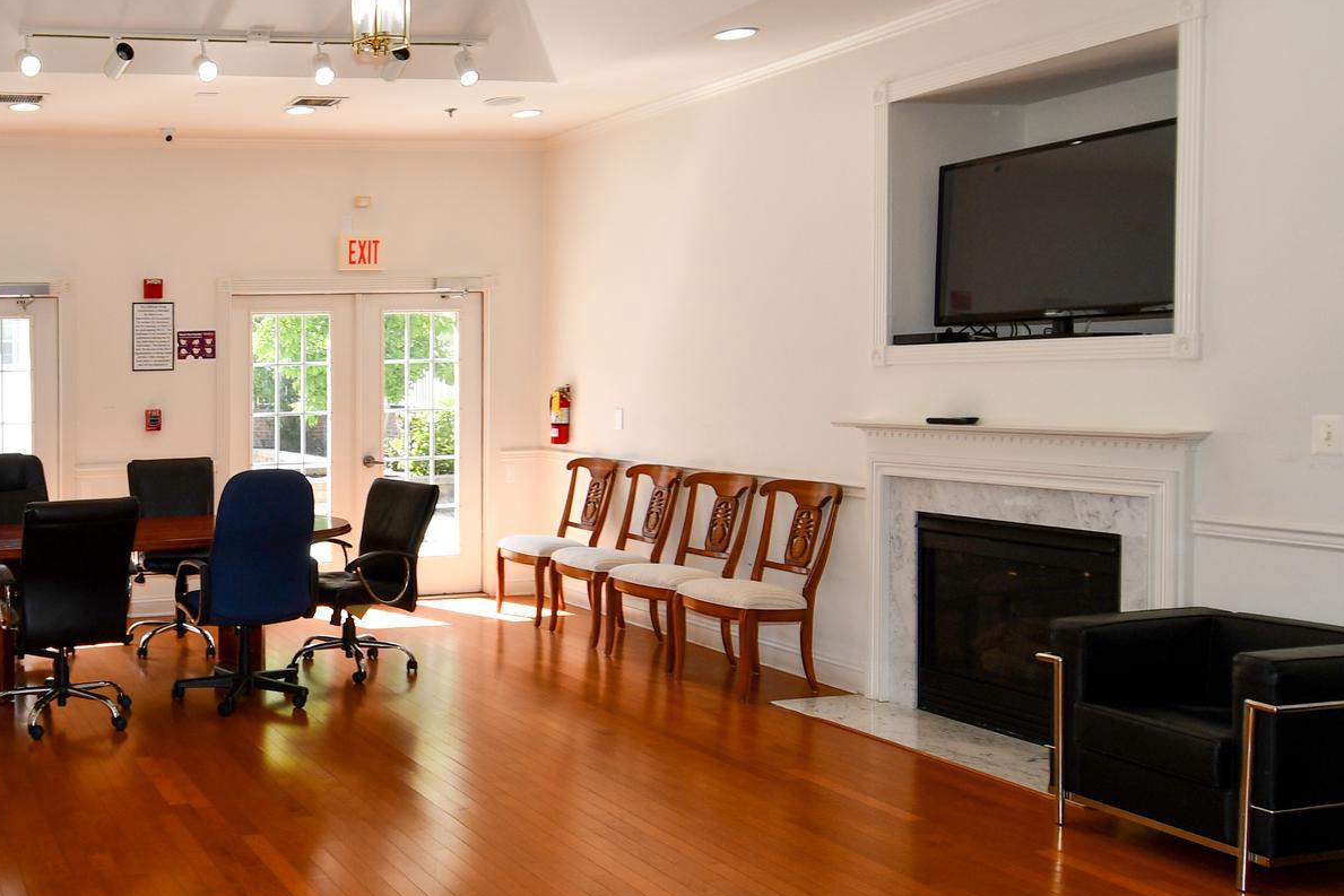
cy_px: 459
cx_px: 388
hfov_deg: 58.1
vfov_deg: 42.3
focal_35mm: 31
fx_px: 1157
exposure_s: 1/100
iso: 200
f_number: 5
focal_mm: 12
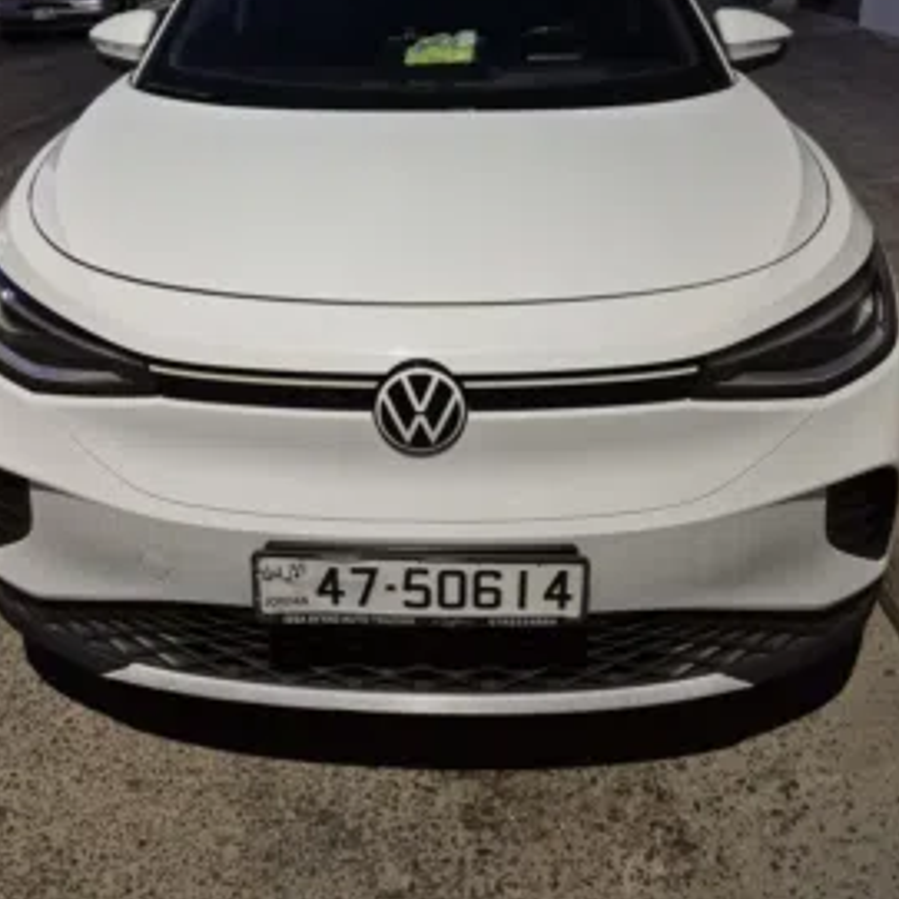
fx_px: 881
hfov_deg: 54.0
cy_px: 292
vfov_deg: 52.9
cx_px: 421
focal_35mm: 30
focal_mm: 5.4
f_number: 1.8
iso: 1000
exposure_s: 1/100
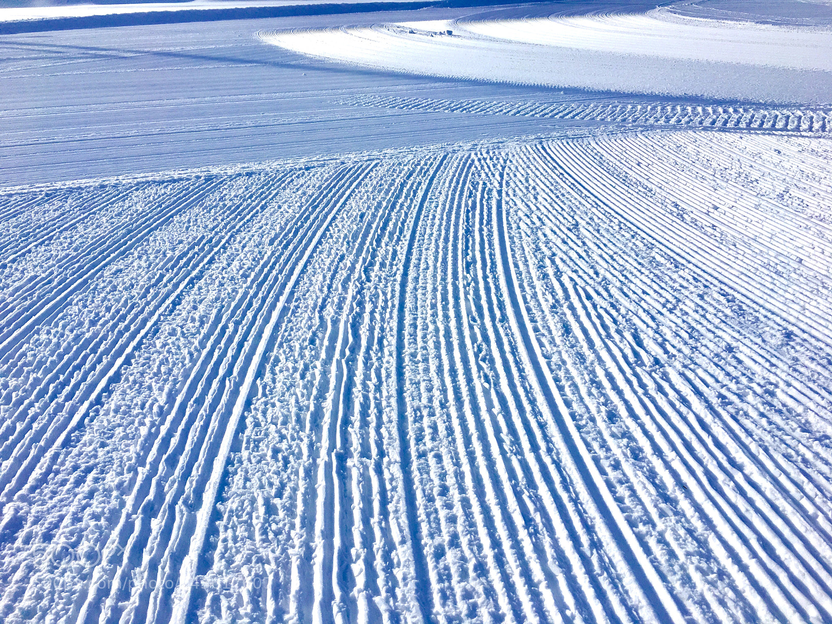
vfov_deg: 48.2
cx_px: 416
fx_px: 697
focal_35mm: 29
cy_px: 312
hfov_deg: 61.7
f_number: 2.2
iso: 25
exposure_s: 1/4049
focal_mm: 4.15
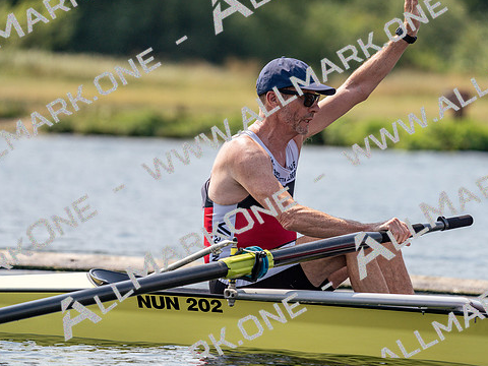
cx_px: 267
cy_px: 184
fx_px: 5977
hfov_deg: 4.7
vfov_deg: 3.5
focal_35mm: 424
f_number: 6.3
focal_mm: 365
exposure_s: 1/1600
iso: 250
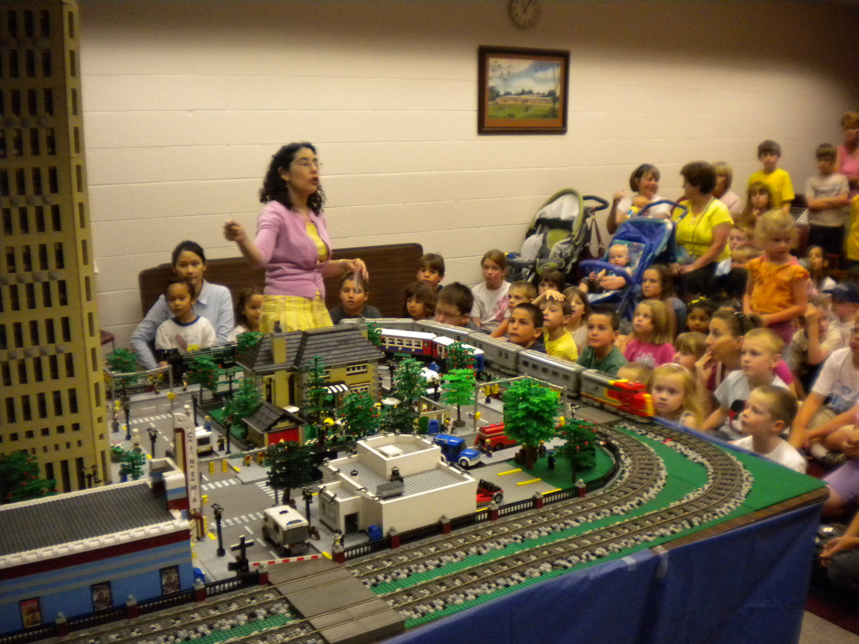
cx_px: 430
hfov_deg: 52.6
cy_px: 322
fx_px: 869
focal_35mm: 35
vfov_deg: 40.7
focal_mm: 6.3
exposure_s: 1/69.8
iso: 529
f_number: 3.1
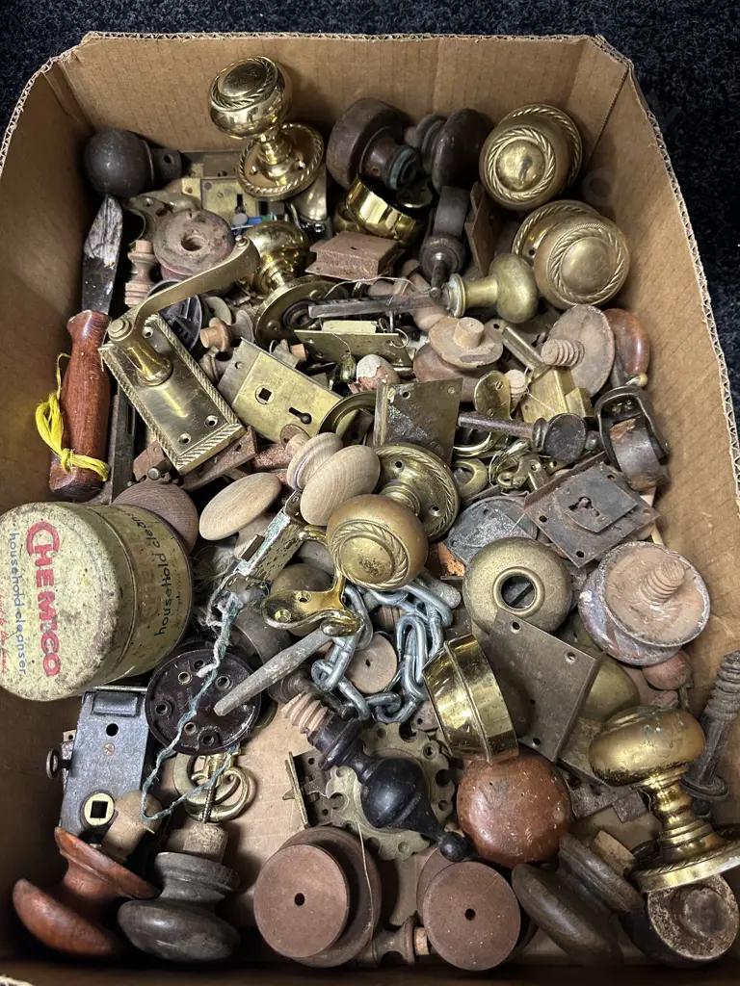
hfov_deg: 56.8
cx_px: 370
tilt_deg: -72.0
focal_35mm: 24
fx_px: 684
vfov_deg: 71.6
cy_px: 493
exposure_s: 1/50
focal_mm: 6.86
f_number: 1.78
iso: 400
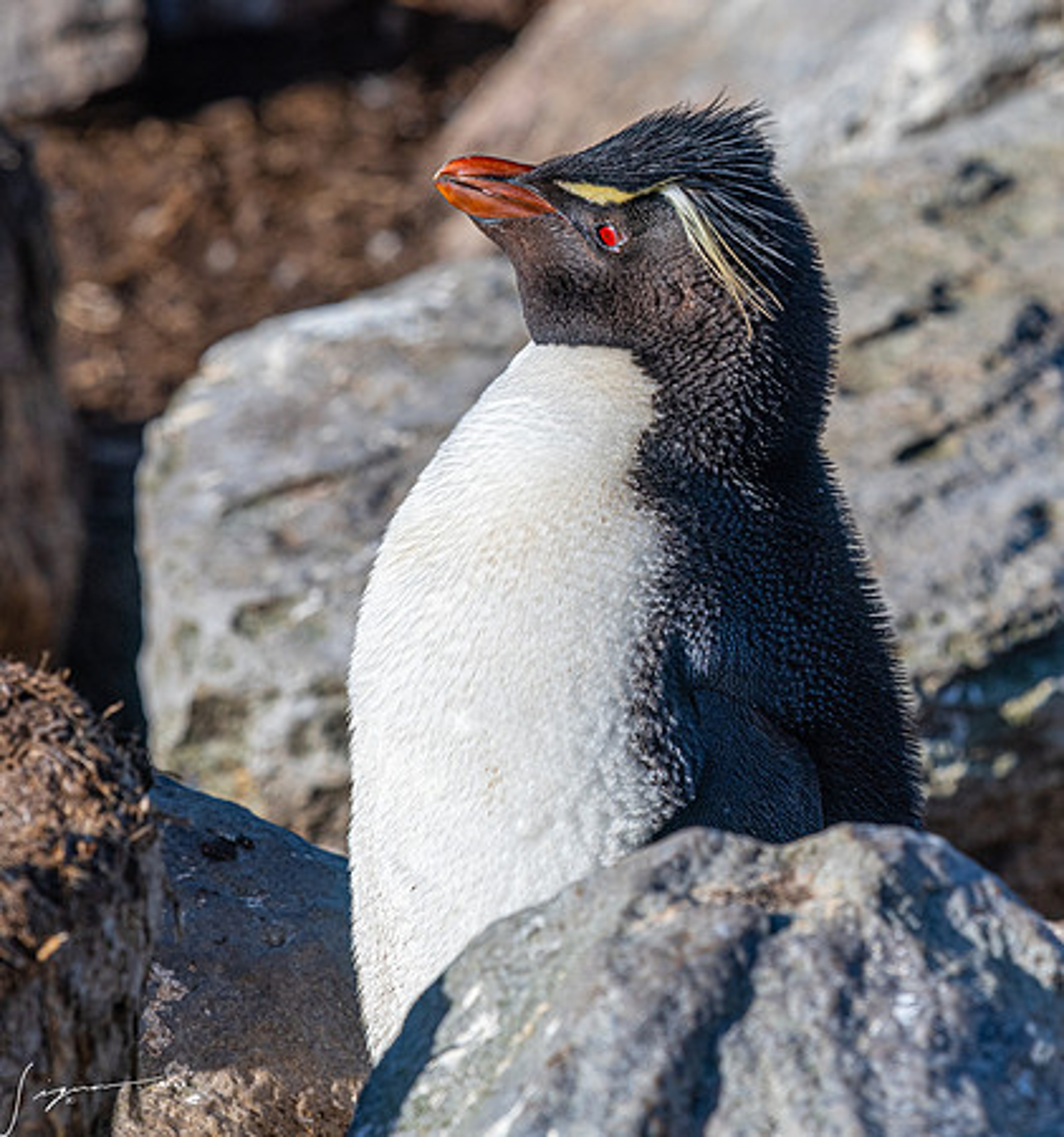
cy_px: 326
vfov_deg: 3.2
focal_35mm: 564
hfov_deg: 3.0
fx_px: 20291
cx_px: 726
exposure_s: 1/640
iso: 200
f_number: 8
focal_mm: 300
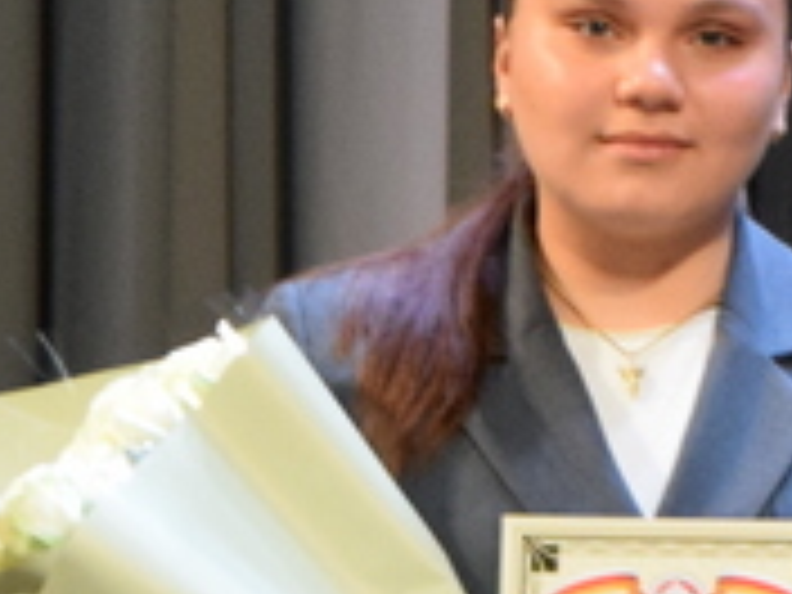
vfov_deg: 4.1
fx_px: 8241
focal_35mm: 360
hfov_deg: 5.5
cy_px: 367
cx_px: 1017
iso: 1600
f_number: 5.6
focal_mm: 55
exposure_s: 1/60
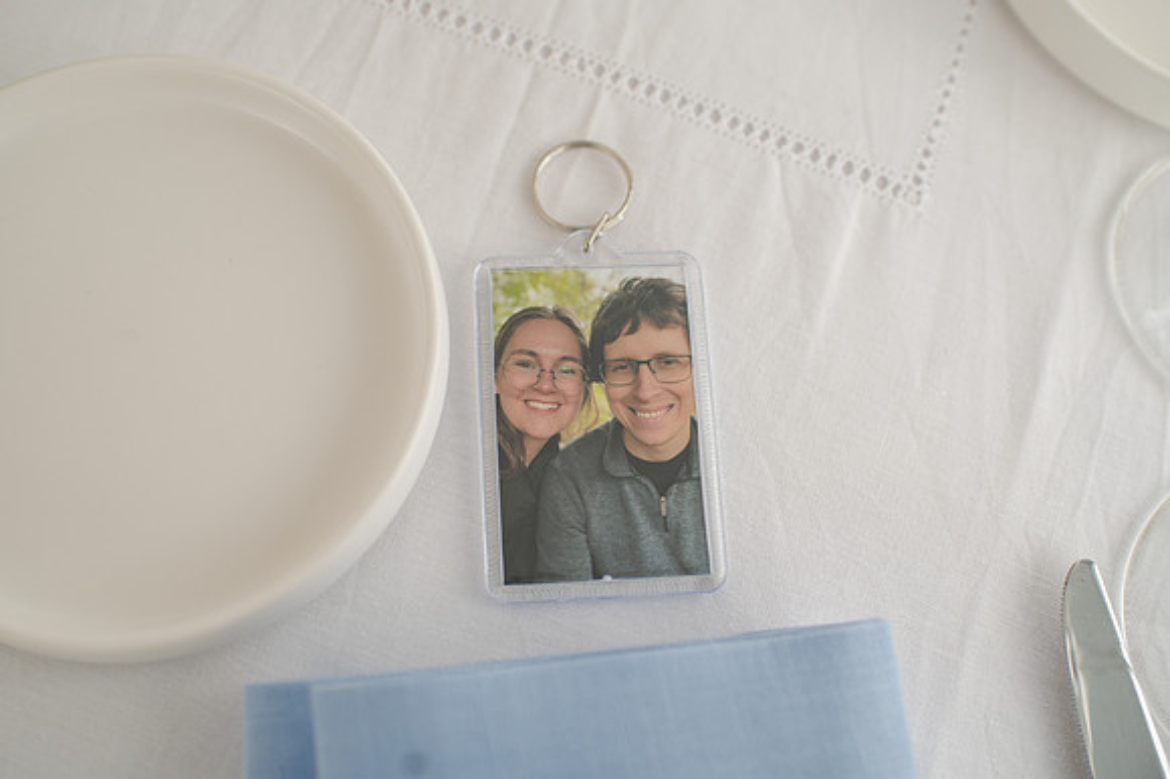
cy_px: 390
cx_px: 585
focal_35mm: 35
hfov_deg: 54.5
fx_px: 1137
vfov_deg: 37.8
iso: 360
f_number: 3.2
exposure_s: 1/250
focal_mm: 35
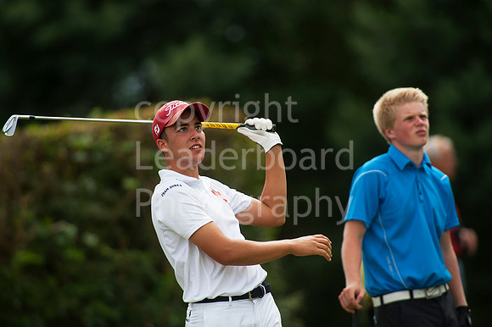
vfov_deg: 2.3
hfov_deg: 3.4
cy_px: 164
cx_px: 246
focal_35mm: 600
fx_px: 8195
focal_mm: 600
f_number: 5.6
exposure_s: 1/1250
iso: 800
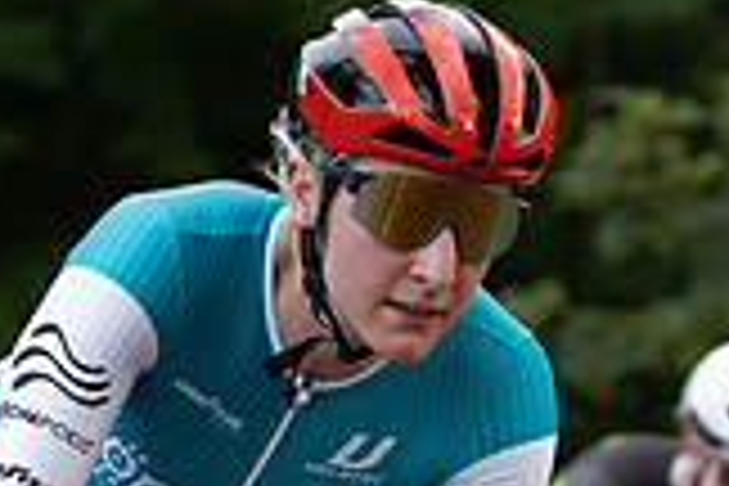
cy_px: 824
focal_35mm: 351
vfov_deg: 3.9
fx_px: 7107
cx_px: -19
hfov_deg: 5.9
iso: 1000
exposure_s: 1/800
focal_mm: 84
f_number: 3.2
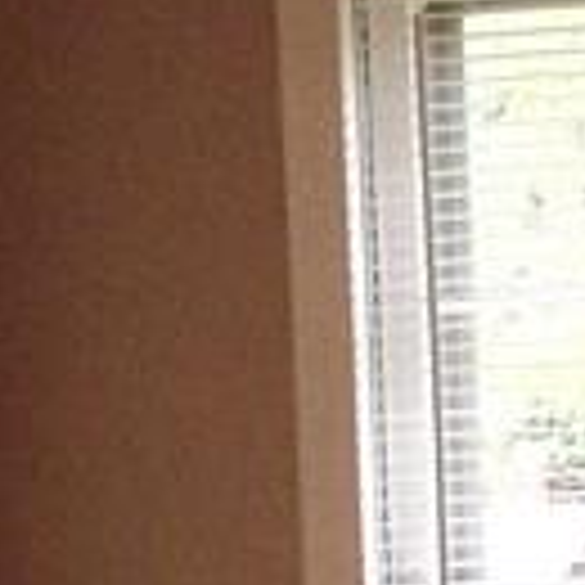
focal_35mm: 243
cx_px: 896
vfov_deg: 7.0
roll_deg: +1.7
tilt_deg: -9.9
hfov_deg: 7.1
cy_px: 1022
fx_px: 4646
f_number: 2.4
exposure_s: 1/120
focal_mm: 4.28
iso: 64
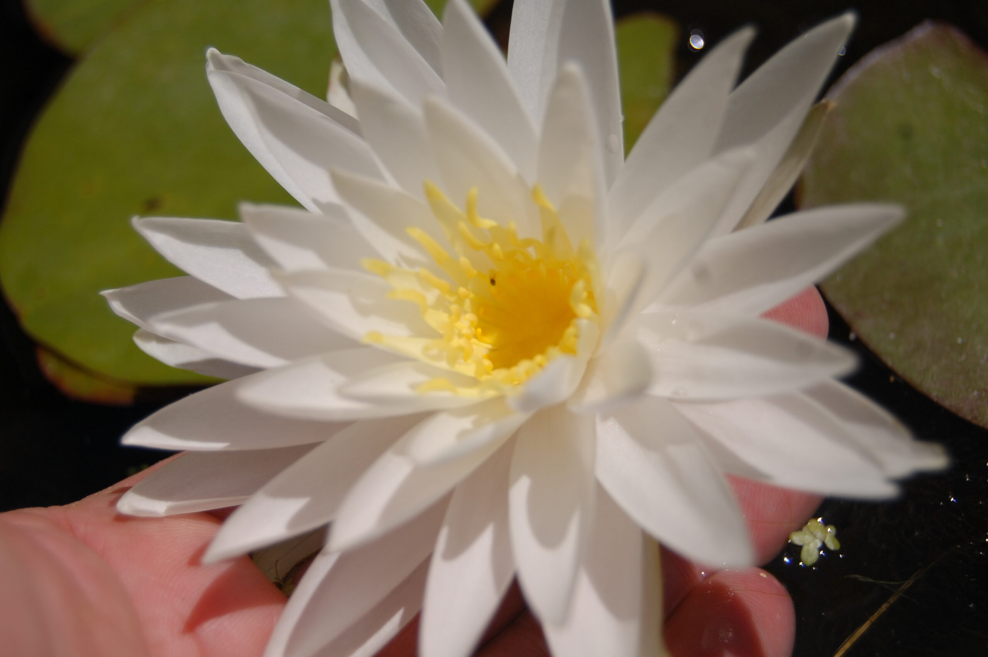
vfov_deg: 21.5
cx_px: 494
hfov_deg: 31.9
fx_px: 1727
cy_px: 328
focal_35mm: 63
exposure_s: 1/3200
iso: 200
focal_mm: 42
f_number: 5.3
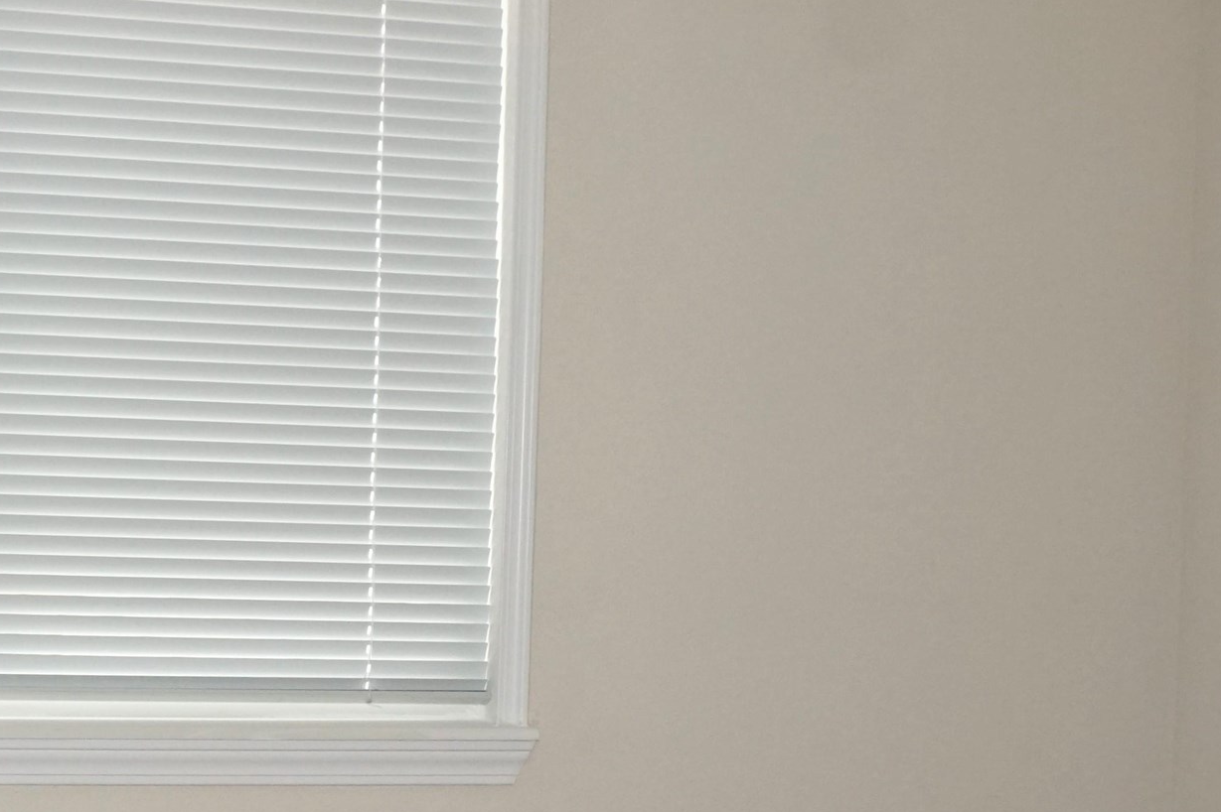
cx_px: -13
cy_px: 545
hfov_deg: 30.9
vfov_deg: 22.5
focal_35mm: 60
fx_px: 2034
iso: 640
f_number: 6.3
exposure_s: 1/80
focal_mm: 16
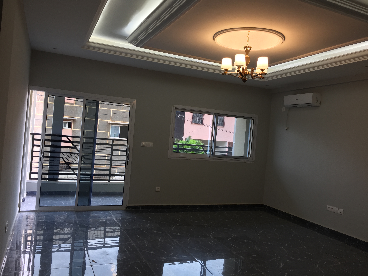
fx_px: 308
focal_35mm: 29
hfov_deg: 61.7
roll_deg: -5.9
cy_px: 138
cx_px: 184
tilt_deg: -0.3
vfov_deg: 48.2
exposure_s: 1/50
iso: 32
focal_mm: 4.15
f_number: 2.2
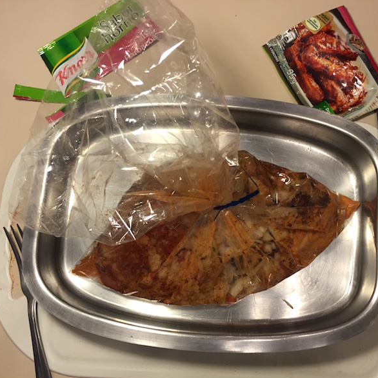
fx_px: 432
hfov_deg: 47.0
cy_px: 188
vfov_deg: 47.2
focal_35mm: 35
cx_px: 219
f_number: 2.2
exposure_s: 1/33
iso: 64
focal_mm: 4.15
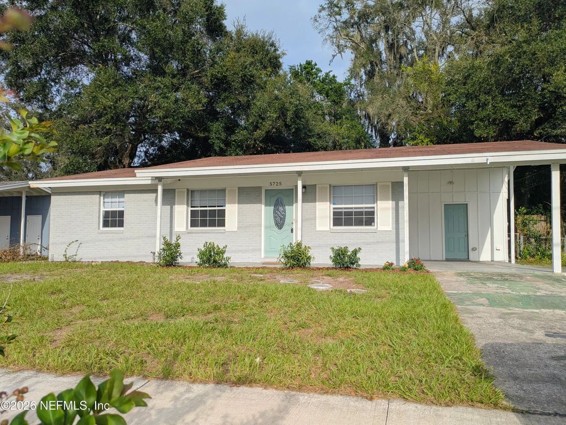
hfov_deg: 69.4
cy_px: 212
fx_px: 409
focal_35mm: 25
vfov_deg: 54.9
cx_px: 283
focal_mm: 5.43
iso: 46
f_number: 1.89
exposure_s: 1/2632
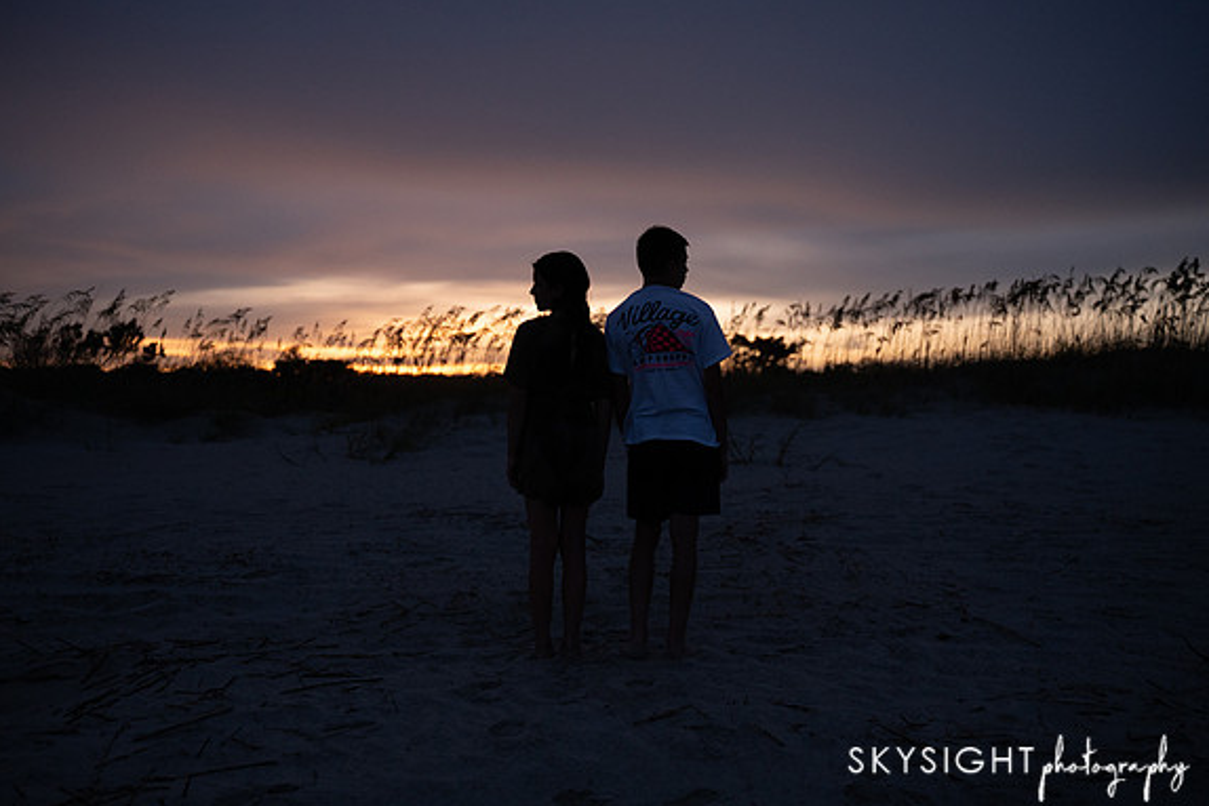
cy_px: 405
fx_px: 1075
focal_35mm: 32
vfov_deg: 41.1
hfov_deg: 58.7
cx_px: 599
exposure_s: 1/1000
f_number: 2.8
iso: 2000
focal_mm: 31
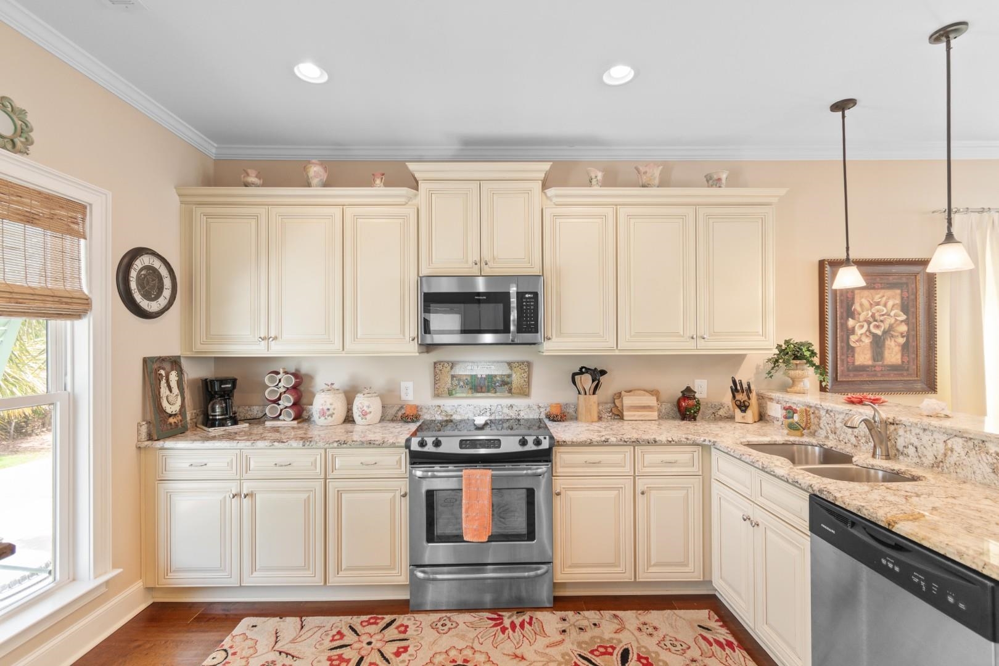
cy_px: 333
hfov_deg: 100.4
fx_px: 416
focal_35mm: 15
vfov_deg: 77.3
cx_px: 500
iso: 100
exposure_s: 1/3
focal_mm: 10
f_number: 4.5
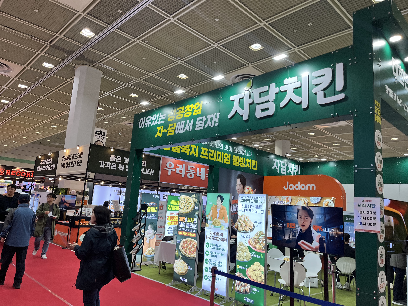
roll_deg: -0.4
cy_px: 153
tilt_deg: +9.5
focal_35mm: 26
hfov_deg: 67.3
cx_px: 204
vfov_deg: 53.1
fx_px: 306
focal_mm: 5.1
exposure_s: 1/120
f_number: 1.6
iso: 100
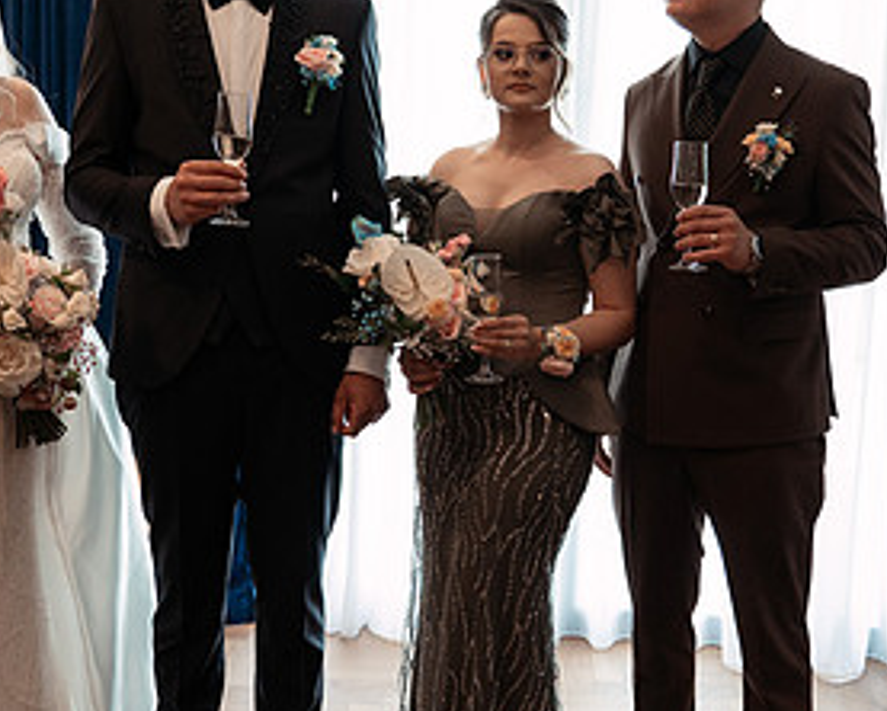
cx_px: 493
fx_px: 1445
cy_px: 349
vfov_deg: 27.6
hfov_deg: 34.1
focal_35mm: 55
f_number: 3.2
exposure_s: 1/250
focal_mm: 28
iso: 1000
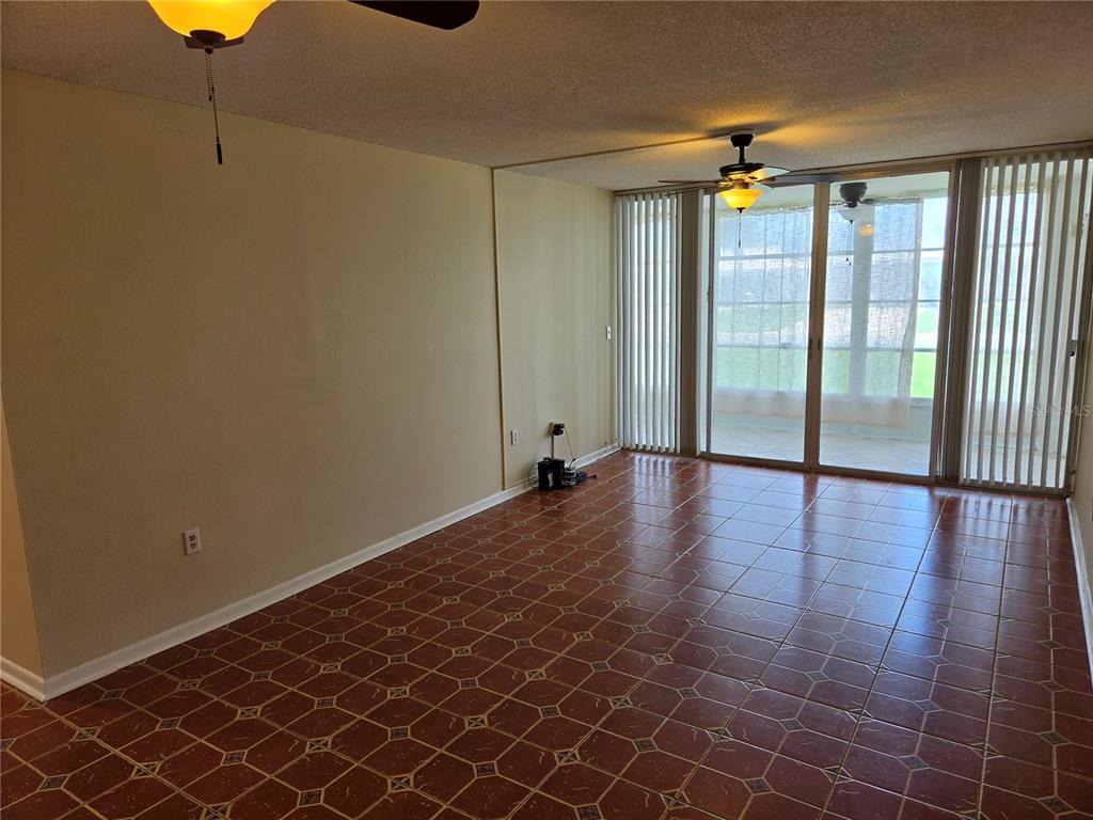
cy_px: 410
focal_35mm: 23
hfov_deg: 73.9
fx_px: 726
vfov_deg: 58.9
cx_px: 546
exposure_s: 1/120
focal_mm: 5.4
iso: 40
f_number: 1.8
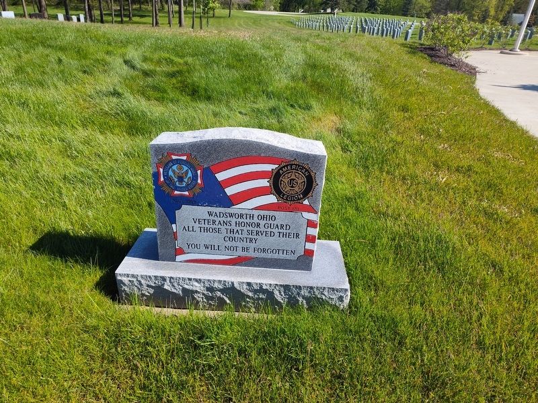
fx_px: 357
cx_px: 269
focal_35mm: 23
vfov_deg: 58.9
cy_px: 202
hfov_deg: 73.9
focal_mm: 5.56
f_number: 1.8
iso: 100
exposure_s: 1/1190
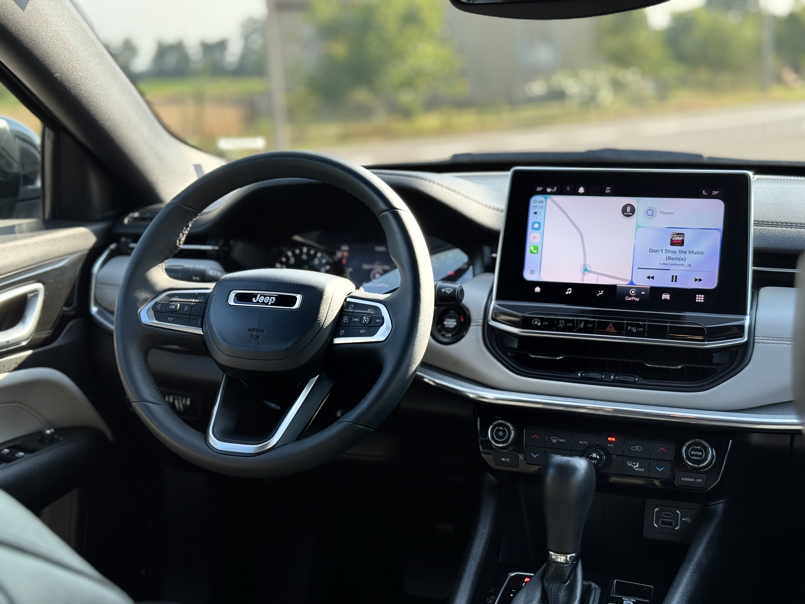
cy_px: 302
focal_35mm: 48
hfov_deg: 39.7
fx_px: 1116
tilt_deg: -11.4
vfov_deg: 30.3
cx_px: 402
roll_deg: +1.9
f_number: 1.78
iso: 64
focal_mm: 6.76
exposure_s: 1/379
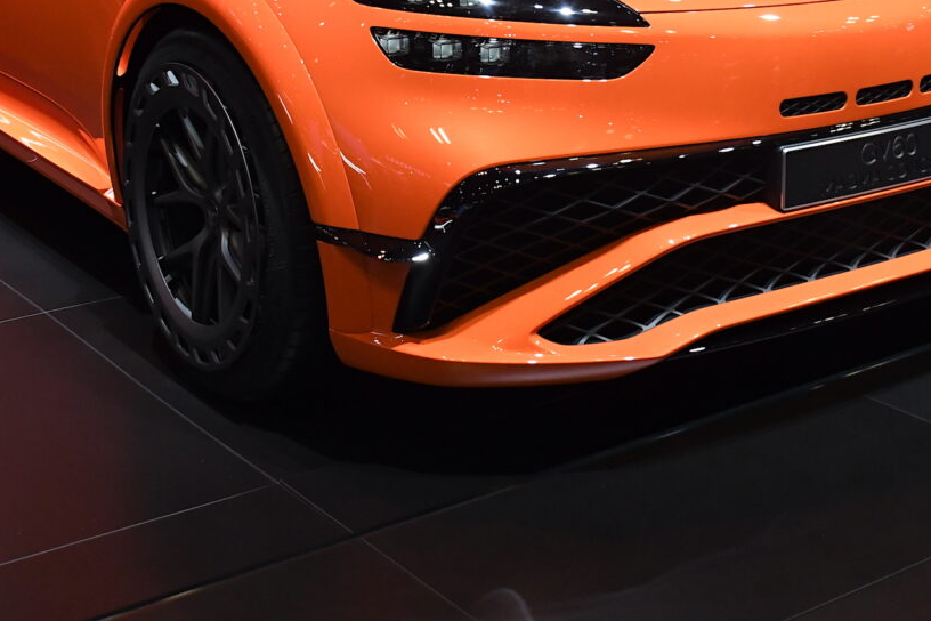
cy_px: 43
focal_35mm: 64
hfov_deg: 31.4
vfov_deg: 20.7
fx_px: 1655
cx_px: 479
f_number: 5
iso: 2500
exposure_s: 1/250
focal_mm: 23
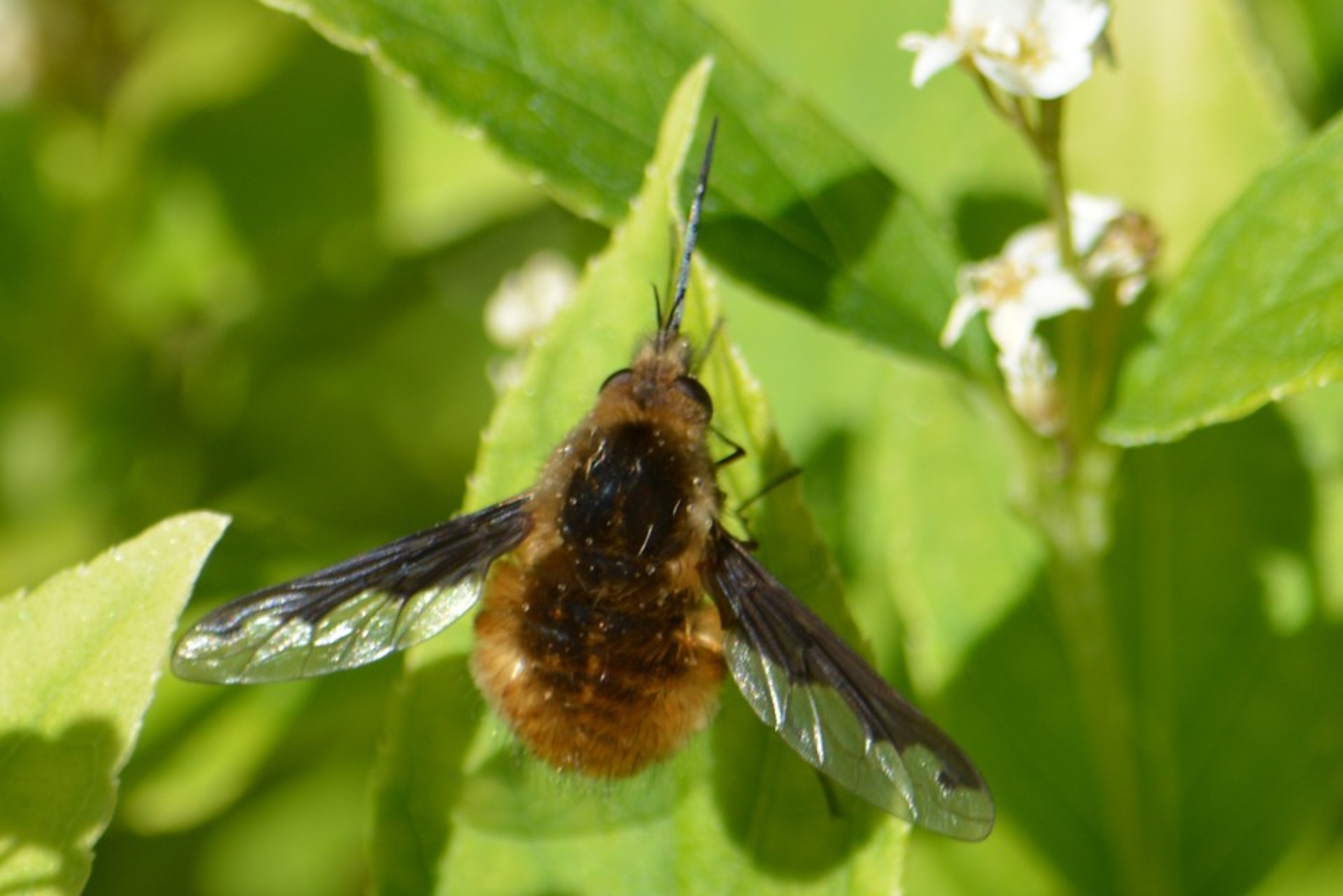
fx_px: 16786
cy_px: 448
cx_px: 672
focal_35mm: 450
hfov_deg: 4.6
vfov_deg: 3.1
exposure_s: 1/200
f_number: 8
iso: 100
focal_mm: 300
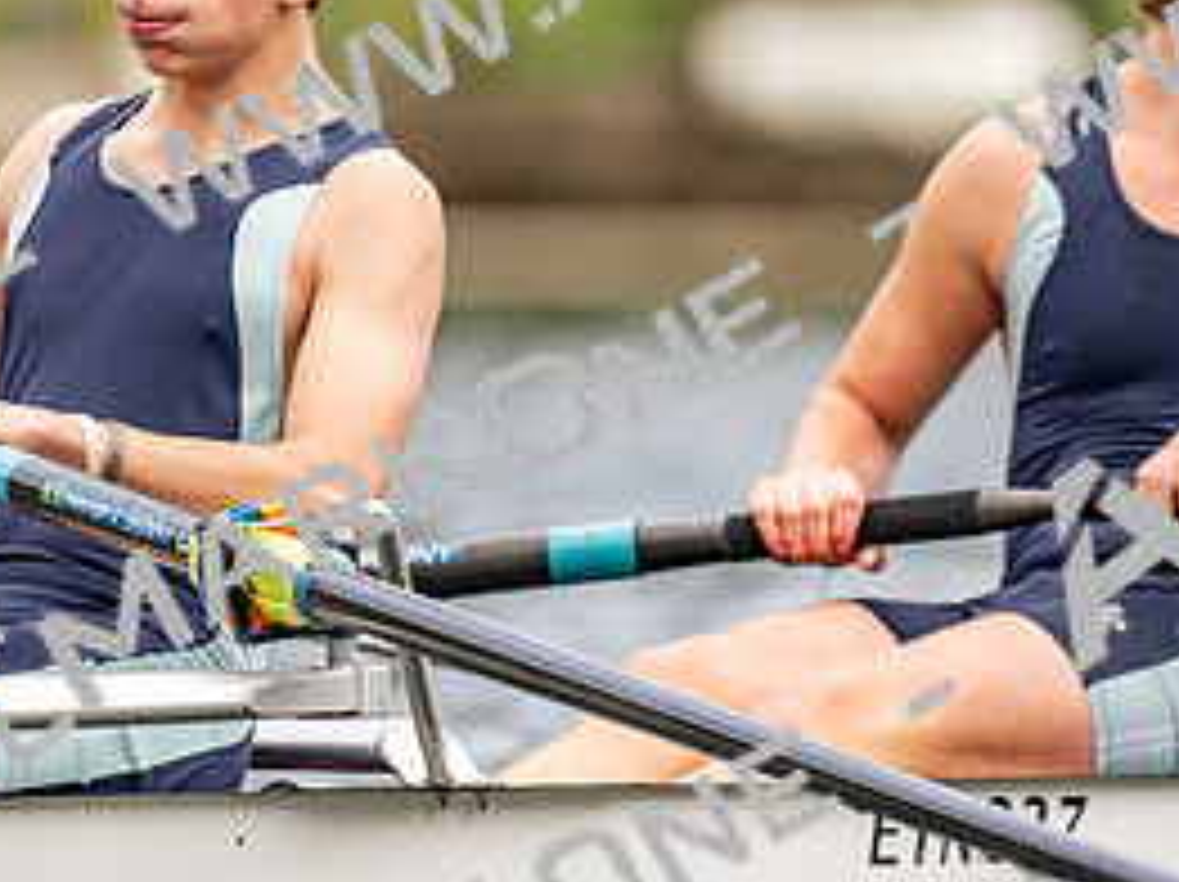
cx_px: 666
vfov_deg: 1.2
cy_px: 245
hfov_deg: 1.6
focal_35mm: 1280
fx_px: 43556
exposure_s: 1/2500
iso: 640
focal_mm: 600
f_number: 4
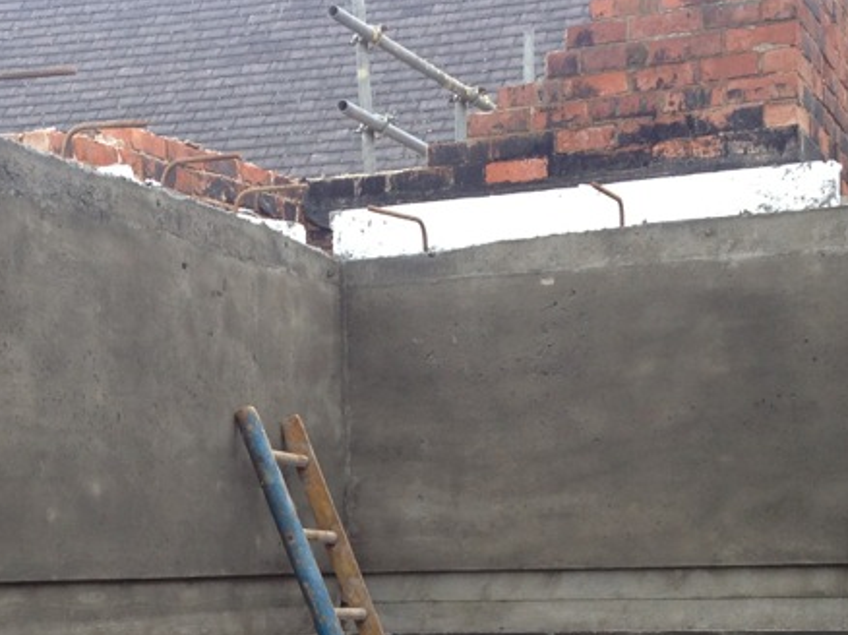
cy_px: 620
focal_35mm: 96
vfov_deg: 15.1
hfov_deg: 20.4
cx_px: 263
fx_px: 2350
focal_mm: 4.28
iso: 64
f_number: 2.4
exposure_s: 1/131
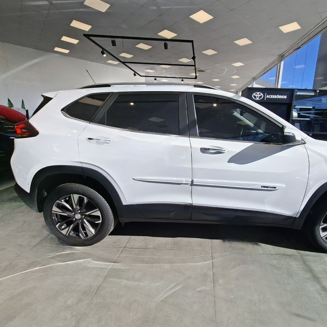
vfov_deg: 87.4
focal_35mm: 16
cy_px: 165
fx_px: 171
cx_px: 200
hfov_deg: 86.1
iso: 40
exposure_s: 1/909
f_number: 2.2
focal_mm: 1.74
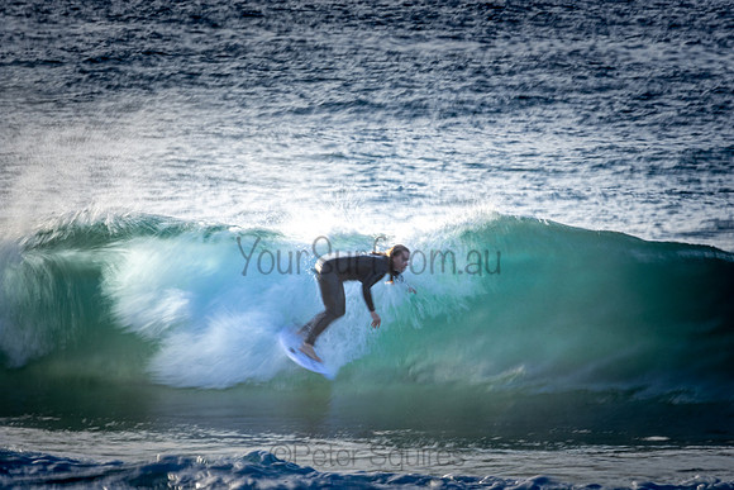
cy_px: 245
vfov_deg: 1.8
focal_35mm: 750
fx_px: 15295
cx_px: 367
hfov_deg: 2.7
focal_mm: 500
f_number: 32
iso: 110
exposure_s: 1/20
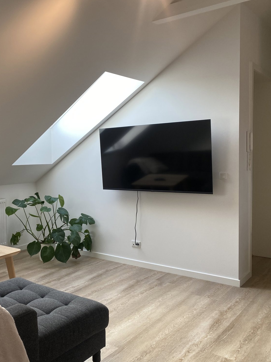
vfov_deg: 52.6
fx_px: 365
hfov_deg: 39.3
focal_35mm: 35
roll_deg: +0.8
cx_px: 59
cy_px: 181
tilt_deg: -4.3
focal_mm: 4.25
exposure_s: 1/100
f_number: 1.8
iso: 40
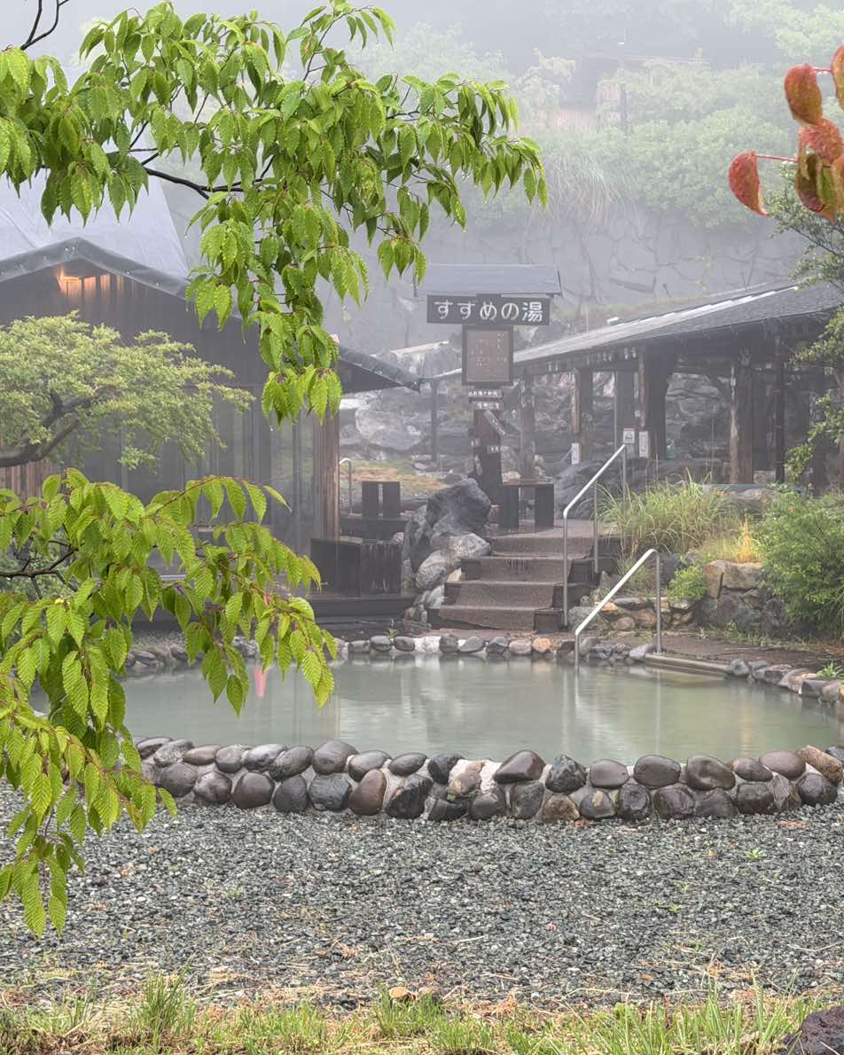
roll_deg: +0.4
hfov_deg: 24.1
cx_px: 560
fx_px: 1967
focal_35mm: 63
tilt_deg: -2.4
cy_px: 524
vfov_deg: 30.0
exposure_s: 1/60
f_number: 1.78
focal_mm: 6.76
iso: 100
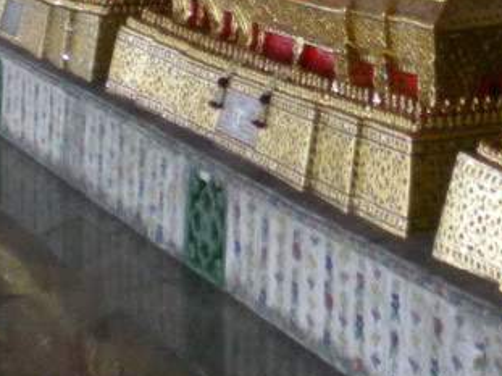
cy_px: -171
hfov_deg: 15.5
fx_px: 1812
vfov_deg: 11.4
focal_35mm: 125
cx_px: 473
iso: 200
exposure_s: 1/49
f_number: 3.1
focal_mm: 6.3
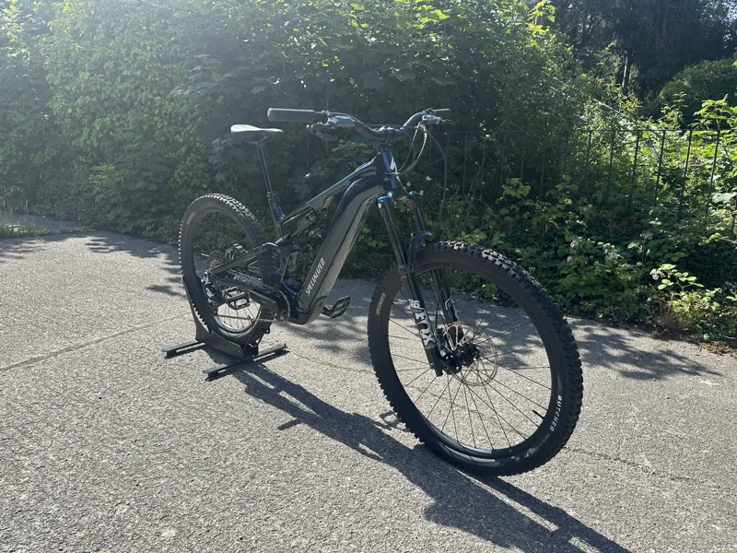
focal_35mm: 24
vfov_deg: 56.8
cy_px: 276
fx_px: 511
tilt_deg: -12.6
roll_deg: -0.9
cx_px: 368
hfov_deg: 71.6
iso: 80
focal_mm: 6.86
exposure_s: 1/1949
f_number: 1.78
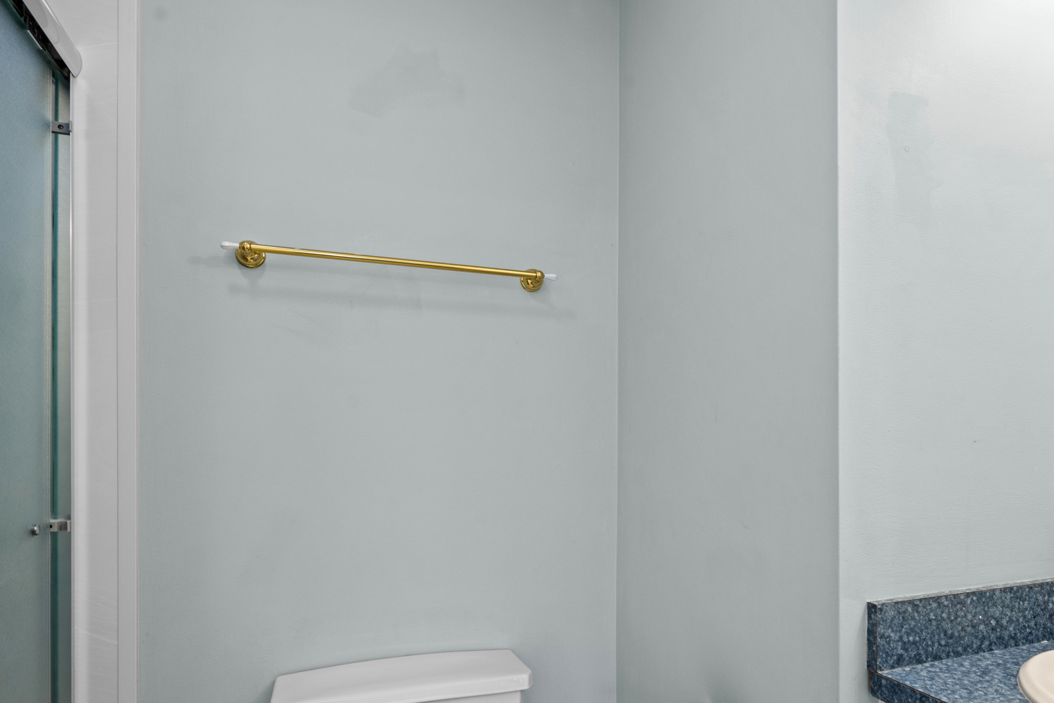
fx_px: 696
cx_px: 638
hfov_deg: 73.4
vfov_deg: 53.2
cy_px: 428
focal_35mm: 24
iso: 400
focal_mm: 15.5
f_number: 9
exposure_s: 1/4
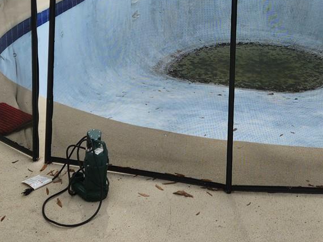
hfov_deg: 29.8
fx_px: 607
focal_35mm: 65
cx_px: 186
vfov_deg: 20.9
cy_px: -58
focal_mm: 5.4
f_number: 1.8
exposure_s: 1/1978
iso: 20
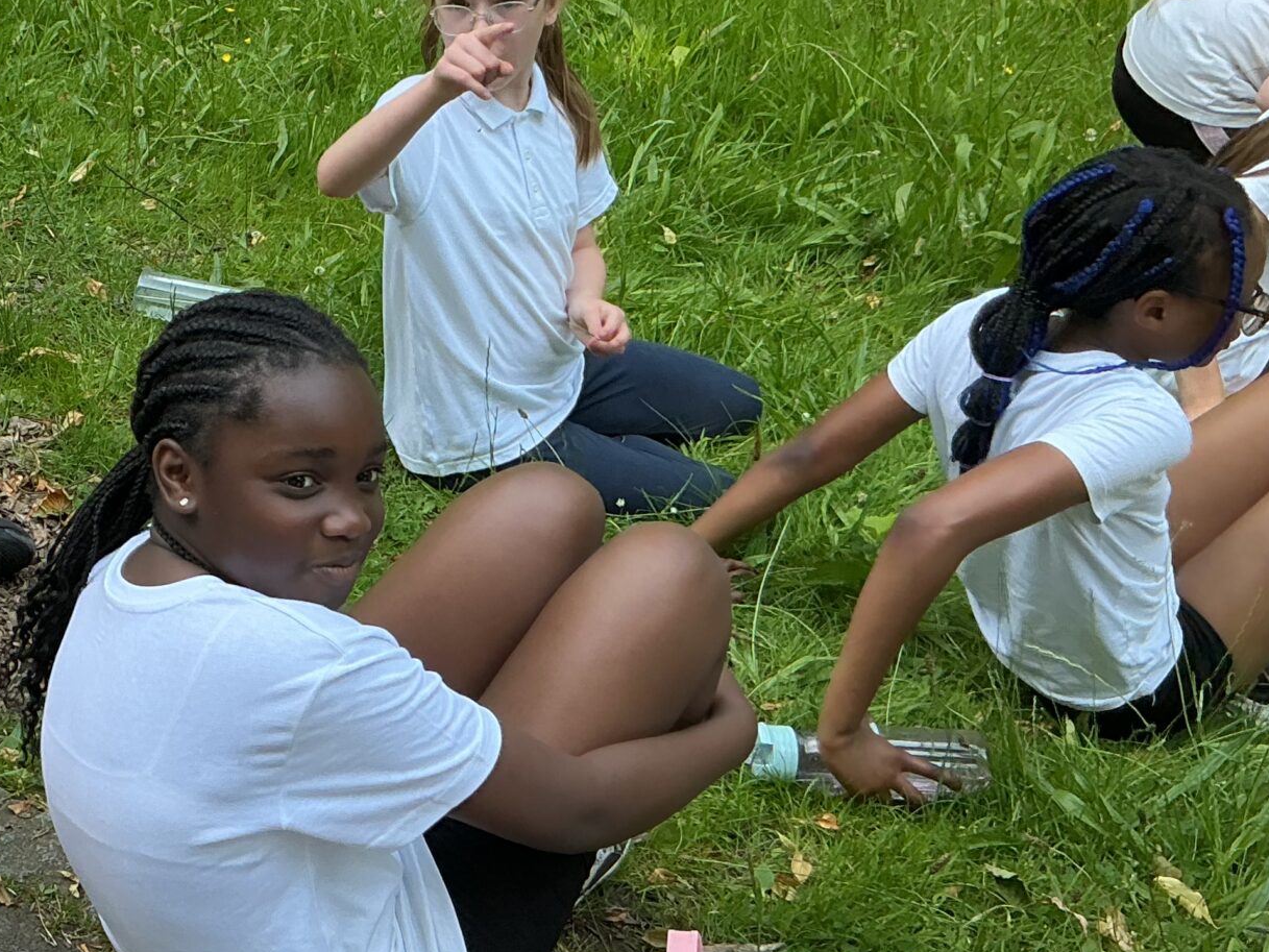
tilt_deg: -31.5
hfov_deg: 29.9
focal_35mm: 61
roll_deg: +3.5
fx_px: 2236
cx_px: 53
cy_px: 363
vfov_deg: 24.0
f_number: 1.8
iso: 25
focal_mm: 3
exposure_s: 1/325
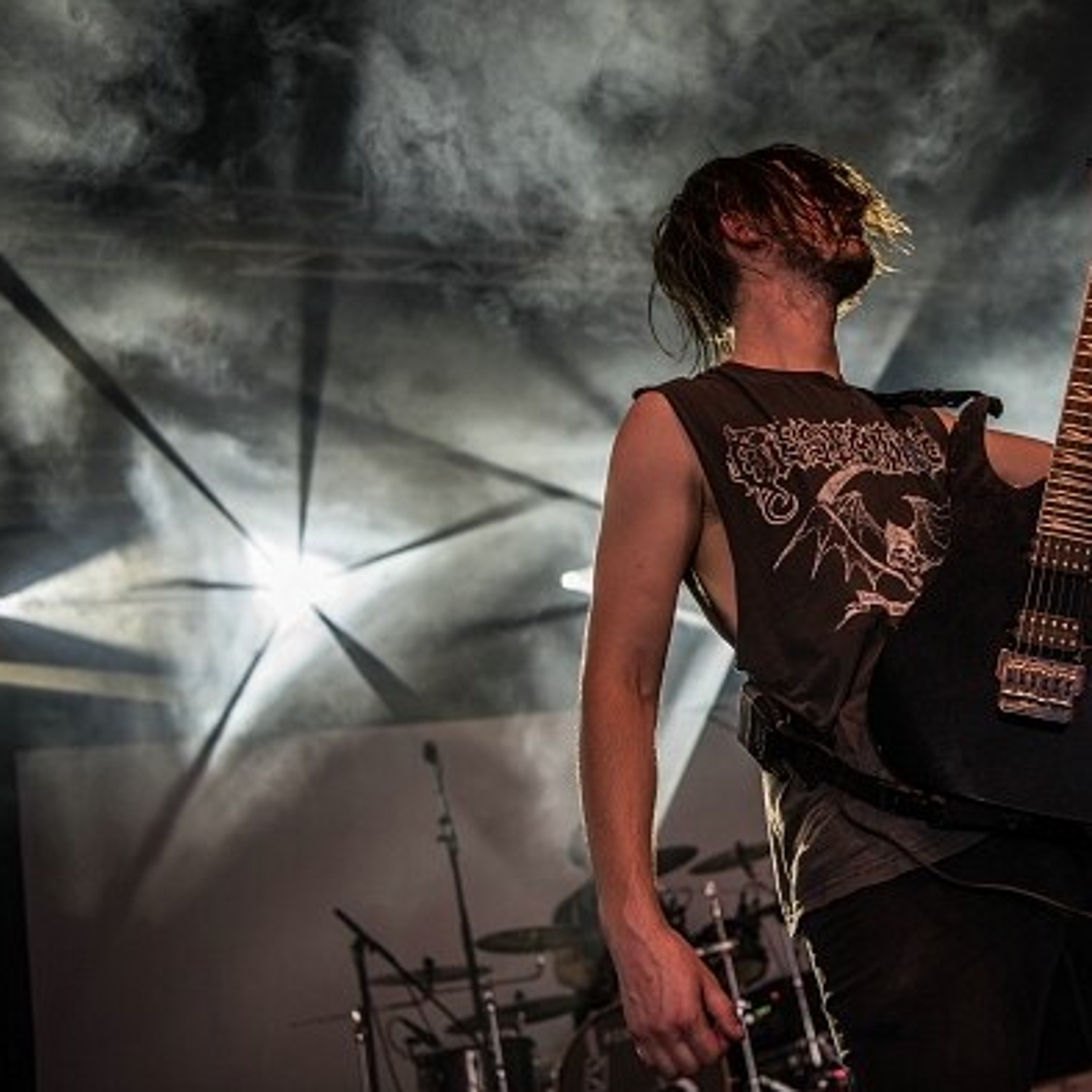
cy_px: 546
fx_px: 1570
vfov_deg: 38.3
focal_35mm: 44
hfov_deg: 37.4
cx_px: 818
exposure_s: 1/125
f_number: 3.2
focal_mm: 34
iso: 400
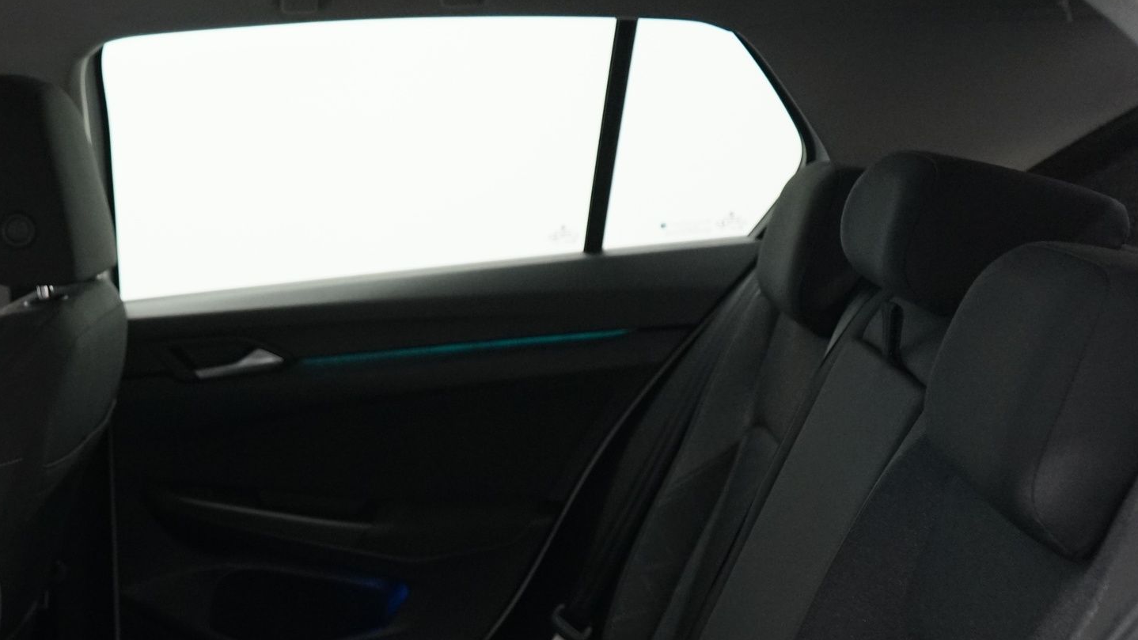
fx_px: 1539
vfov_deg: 22.6
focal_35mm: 51
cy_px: 629
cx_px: 275
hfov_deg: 39.4
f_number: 3.5
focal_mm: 28
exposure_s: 1/160
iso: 2500
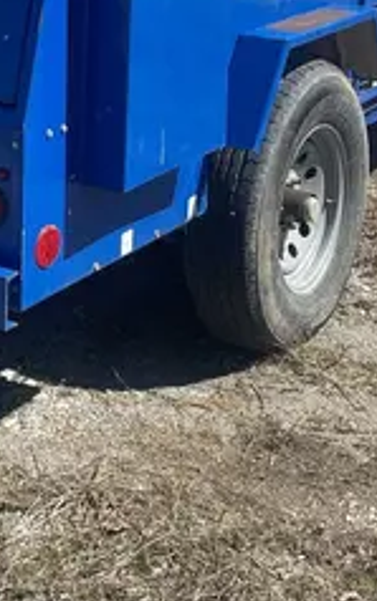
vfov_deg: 23.8
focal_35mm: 85
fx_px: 1396
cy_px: 80
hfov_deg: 15.3
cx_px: 81
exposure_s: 1/2618
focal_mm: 4.2
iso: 32
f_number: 1.6
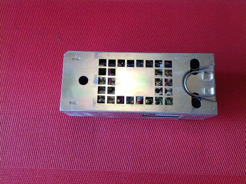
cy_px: 92
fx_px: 248
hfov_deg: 52.7
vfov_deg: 40.6
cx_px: 123
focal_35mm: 35
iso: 100
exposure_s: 1/120
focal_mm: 4.28
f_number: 2.4
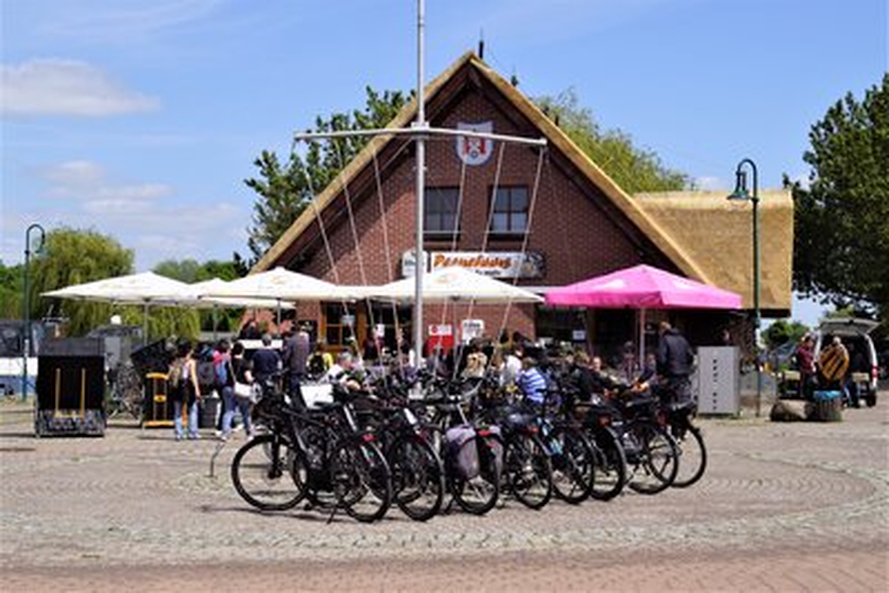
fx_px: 1112
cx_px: 444
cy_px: 296
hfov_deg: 43.6
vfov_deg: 29.9
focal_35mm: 45
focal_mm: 30
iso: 100
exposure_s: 1/250
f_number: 11
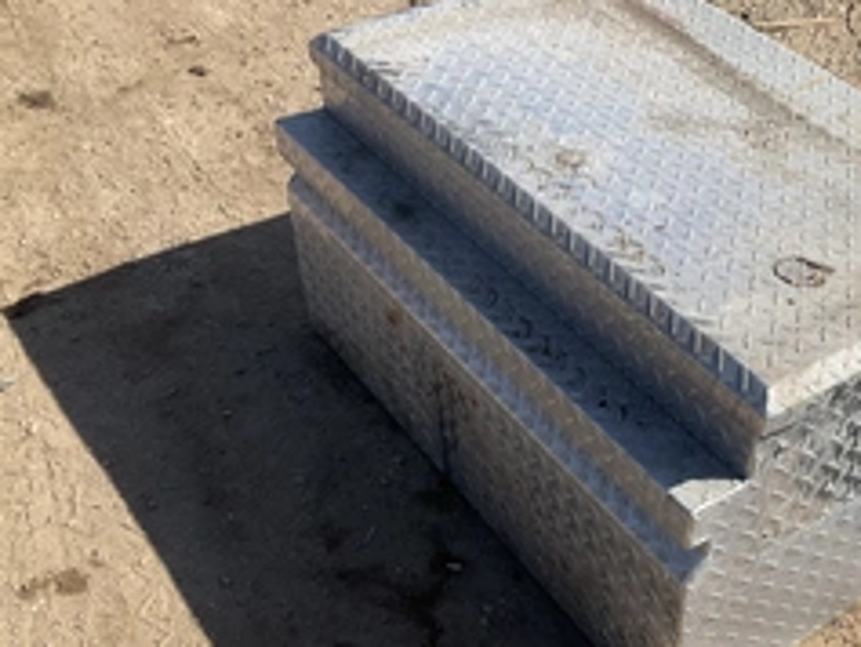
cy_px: 345
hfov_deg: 37.7
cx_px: 668
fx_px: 1219
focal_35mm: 49
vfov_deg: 29.7
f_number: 1.8
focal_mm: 3
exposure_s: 1/1912
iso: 25
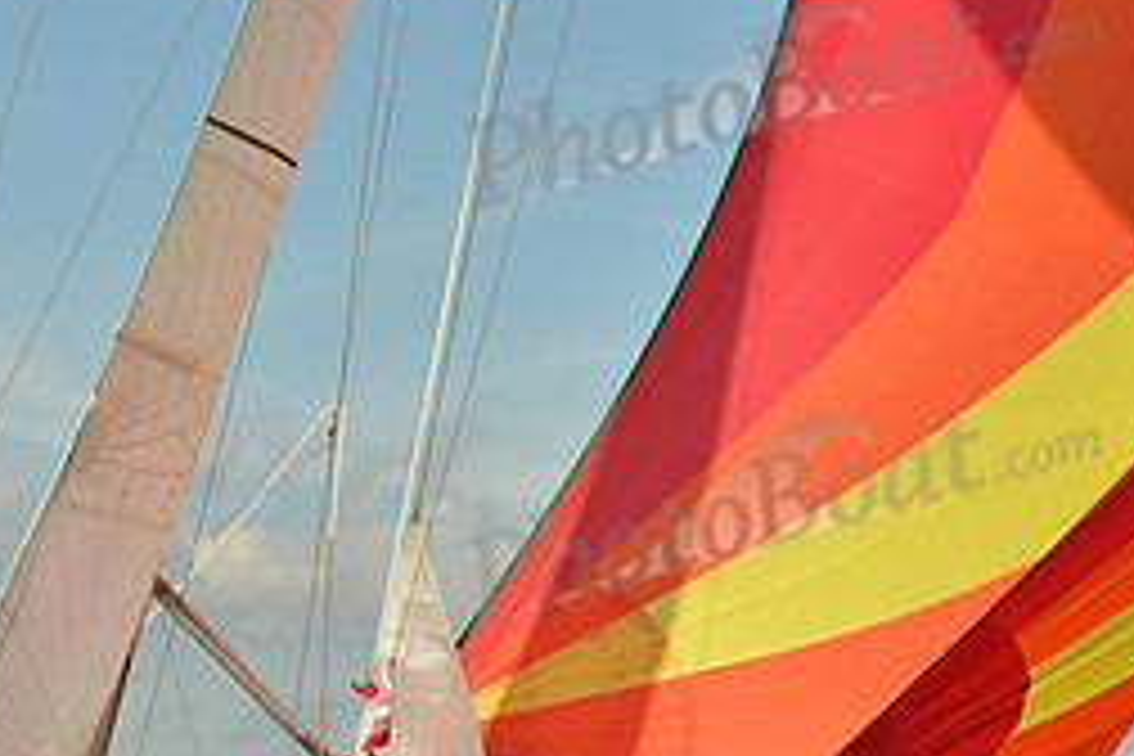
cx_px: 238
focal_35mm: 161
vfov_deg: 8.5
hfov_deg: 12.7
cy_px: 803
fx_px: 5071
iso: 320
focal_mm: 70
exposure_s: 1/1600
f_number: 7.1
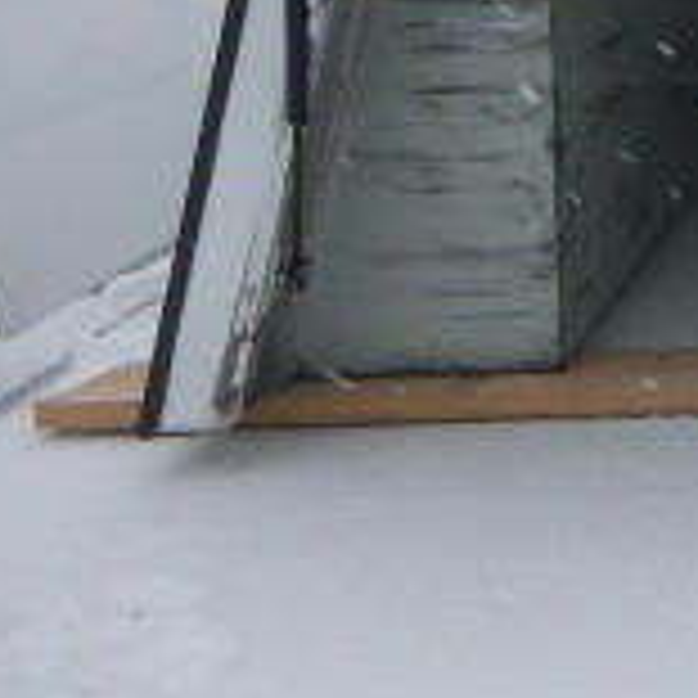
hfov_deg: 16.8
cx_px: 1126
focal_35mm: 91
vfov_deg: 18.6
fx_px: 2076
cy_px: 18
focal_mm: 4.5
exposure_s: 1/320
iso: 100
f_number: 3.9
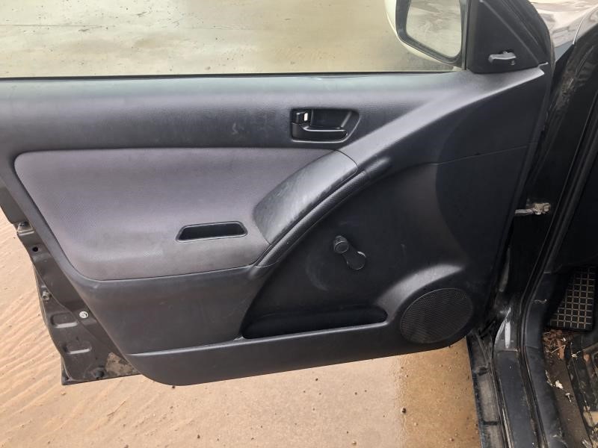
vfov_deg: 49.7
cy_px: 224
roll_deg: -3.7
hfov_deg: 63.4
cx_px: 299
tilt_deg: -35.3
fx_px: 484
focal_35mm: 28
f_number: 1.8
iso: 32
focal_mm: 3.99
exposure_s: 1/120
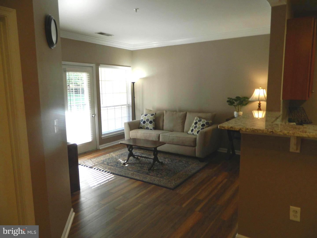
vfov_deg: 54.9
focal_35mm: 25
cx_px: 158
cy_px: 119
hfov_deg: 69.4
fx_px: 229
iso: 125
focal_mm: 4.5
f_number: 3.1
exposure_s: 1/30
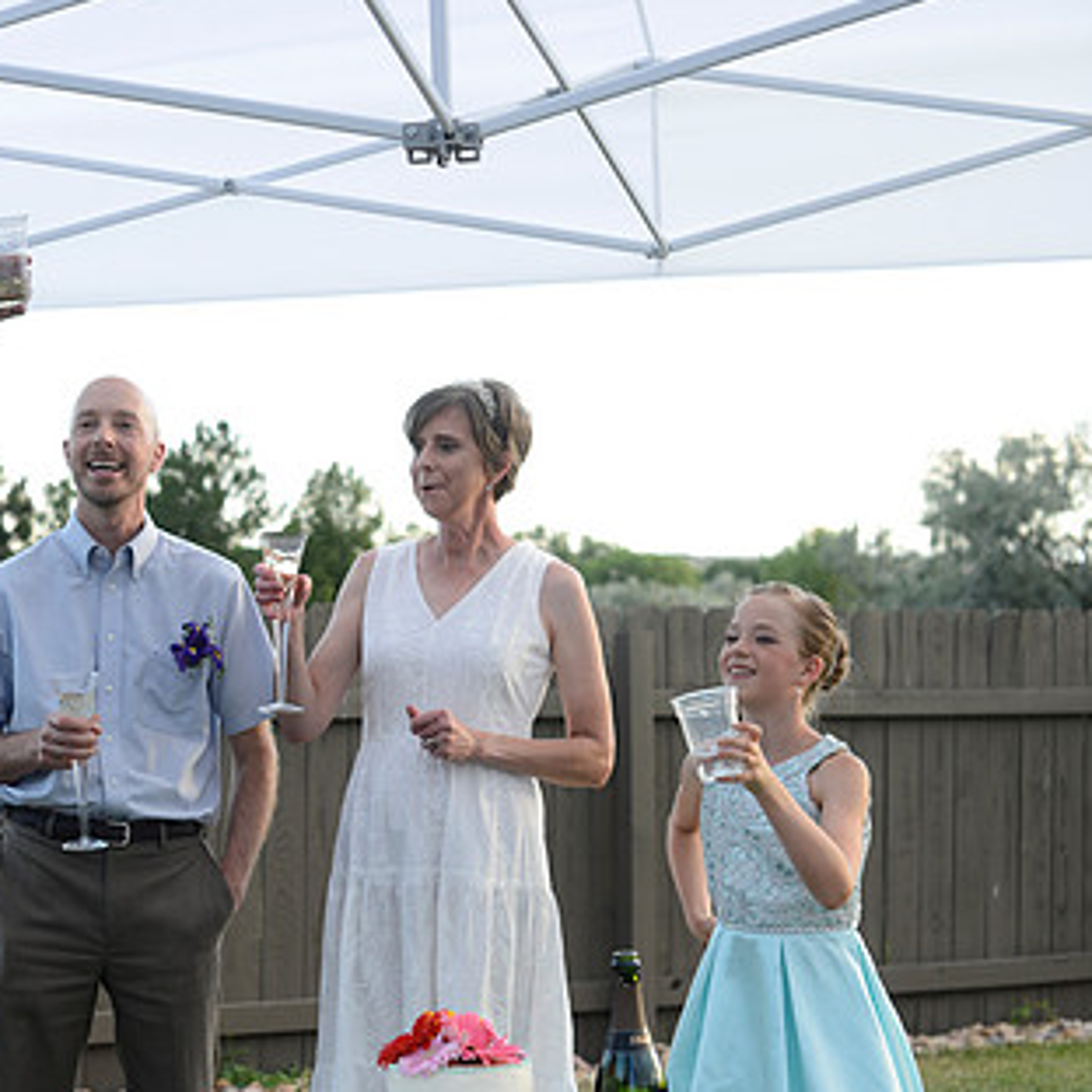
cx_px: 122
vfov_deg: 21.9
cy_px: 635
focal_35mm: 79
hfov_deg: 21.5
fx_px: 2820
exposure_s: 1/250
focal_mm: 50
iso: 400
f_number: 4.5
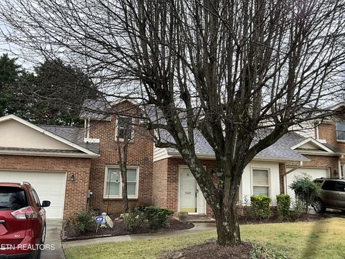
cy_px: 130
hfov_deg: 61.7
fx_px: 289
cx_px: 172
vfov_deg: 48.2
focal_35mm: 29
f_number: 1.8
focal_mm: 3
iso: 64
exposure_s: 1/122
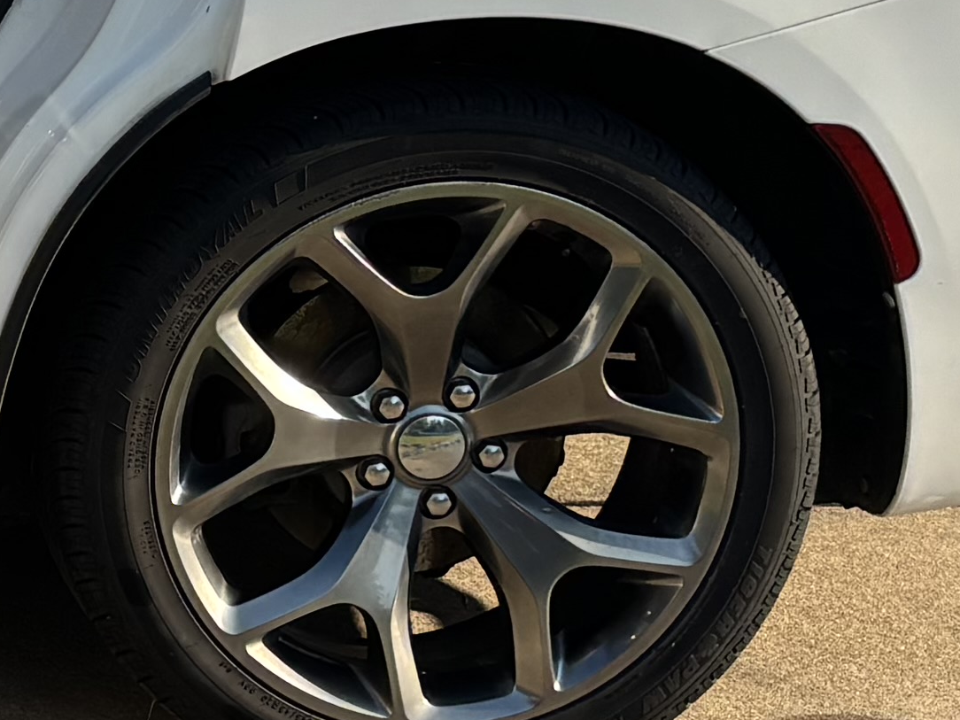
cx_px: -898
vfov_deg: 10.8
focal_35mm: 137
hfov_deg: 12.8
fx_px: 3799
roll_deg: +1.8
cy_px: 142
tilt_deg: -11.4
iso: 50
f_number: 1.6
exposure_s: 1/1152
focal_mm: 5.96
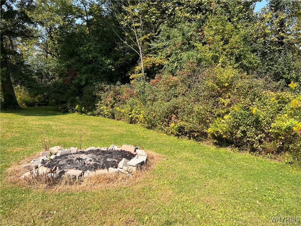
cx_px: 150
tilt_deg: -7.2
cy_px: 113
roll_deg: +2.4
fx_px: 226
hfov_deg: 67.3
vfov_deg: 53.1
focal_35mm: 26
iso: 50
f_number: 1.5
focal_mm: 5.7
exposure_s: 1/1621
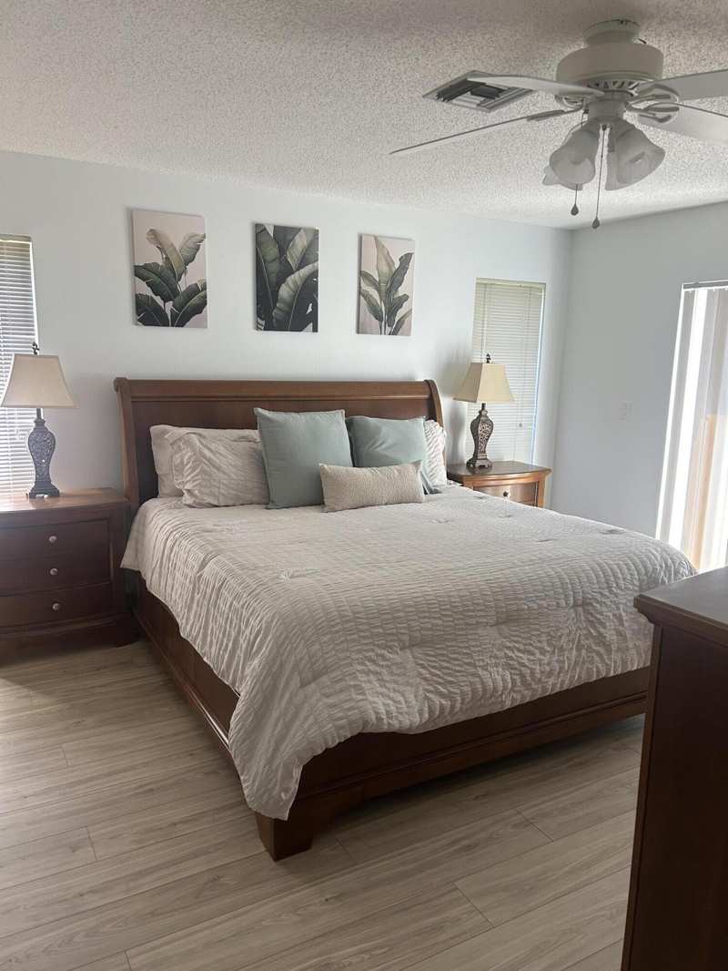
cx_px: 364
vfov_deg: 67.3
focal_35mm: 26
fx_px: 729
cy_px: 486
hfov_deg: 53.1
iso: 125
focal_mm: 5.7
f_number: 1.5
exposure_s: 1/120
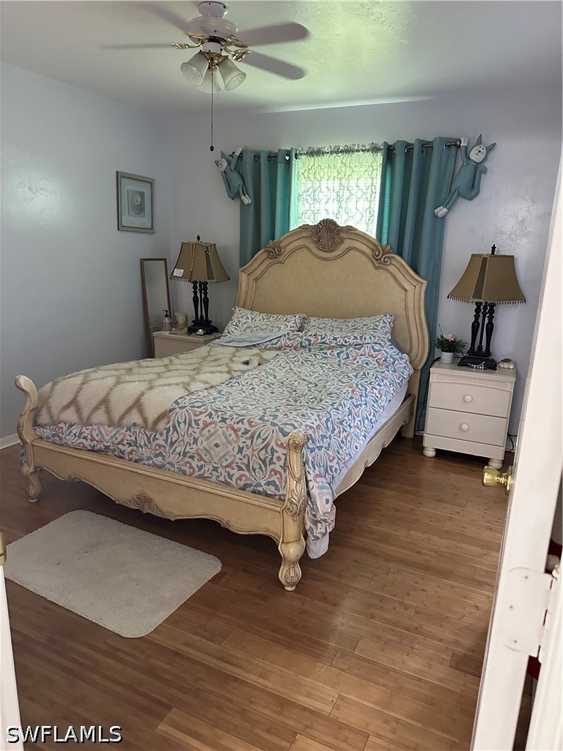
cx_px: 282
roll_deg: -2.4
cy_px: 376
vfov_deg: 71.6
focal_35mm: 24
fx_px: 520
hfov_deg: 56.8
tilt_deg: -14.7
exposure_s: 1/60
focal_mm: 6.86
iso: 640
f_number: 1.78
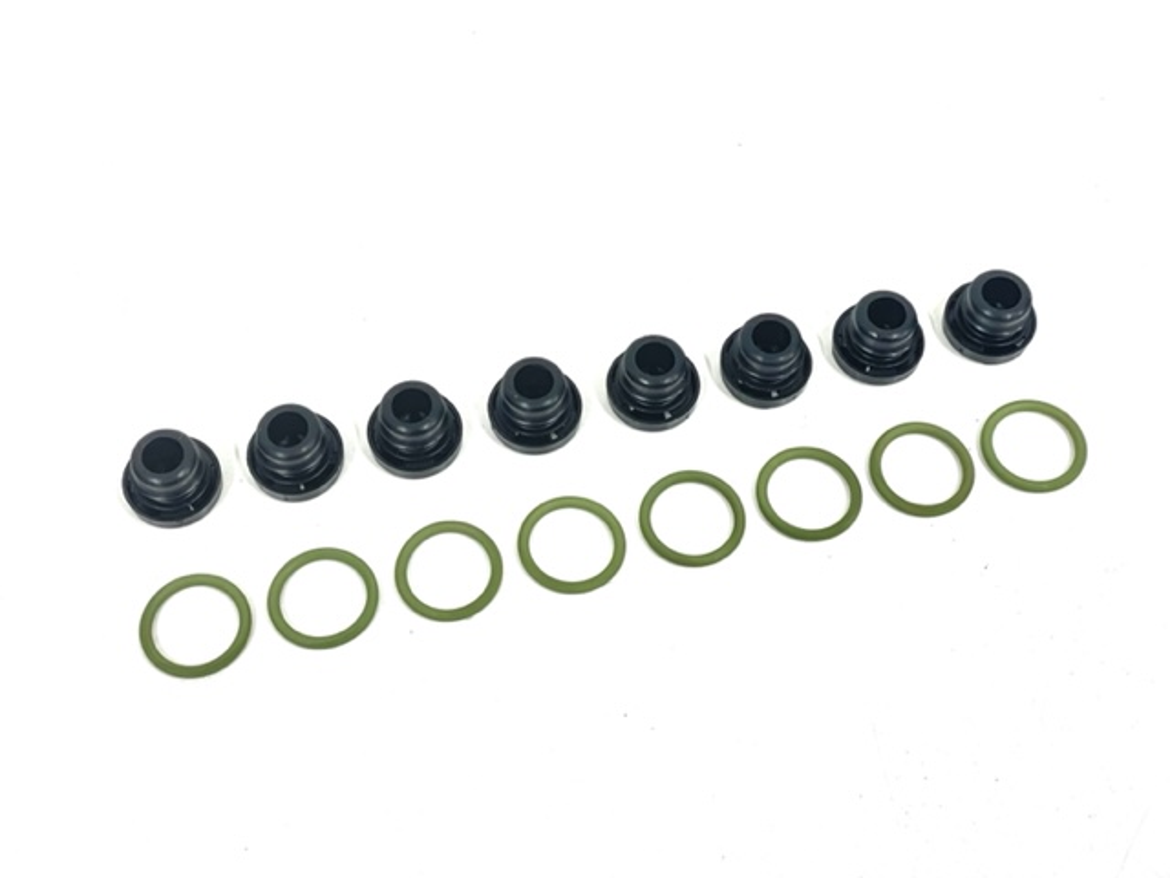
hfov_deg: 36.8
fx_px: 1758
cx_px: 585
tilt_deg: -61.9
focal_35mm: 52
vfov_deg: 28.0
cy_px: 439
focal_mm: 6
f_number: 2
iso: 160
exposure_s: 1/60
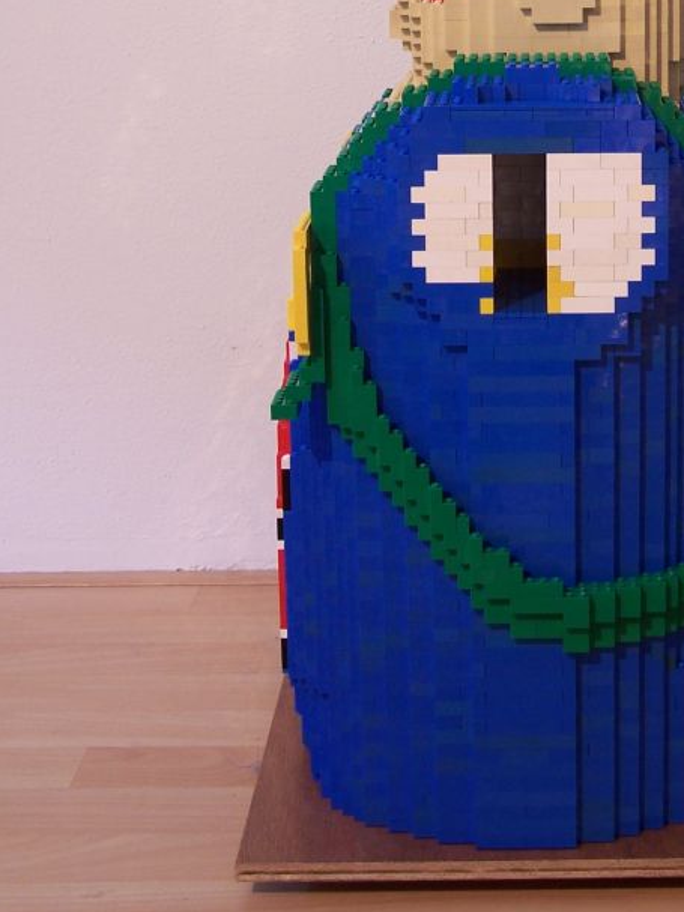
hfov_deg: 18.1
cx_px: 516
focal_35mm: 81
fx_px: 2135
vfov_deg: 23.7
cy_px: 155
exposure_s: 1/3
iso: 80
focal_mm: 8
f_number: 3
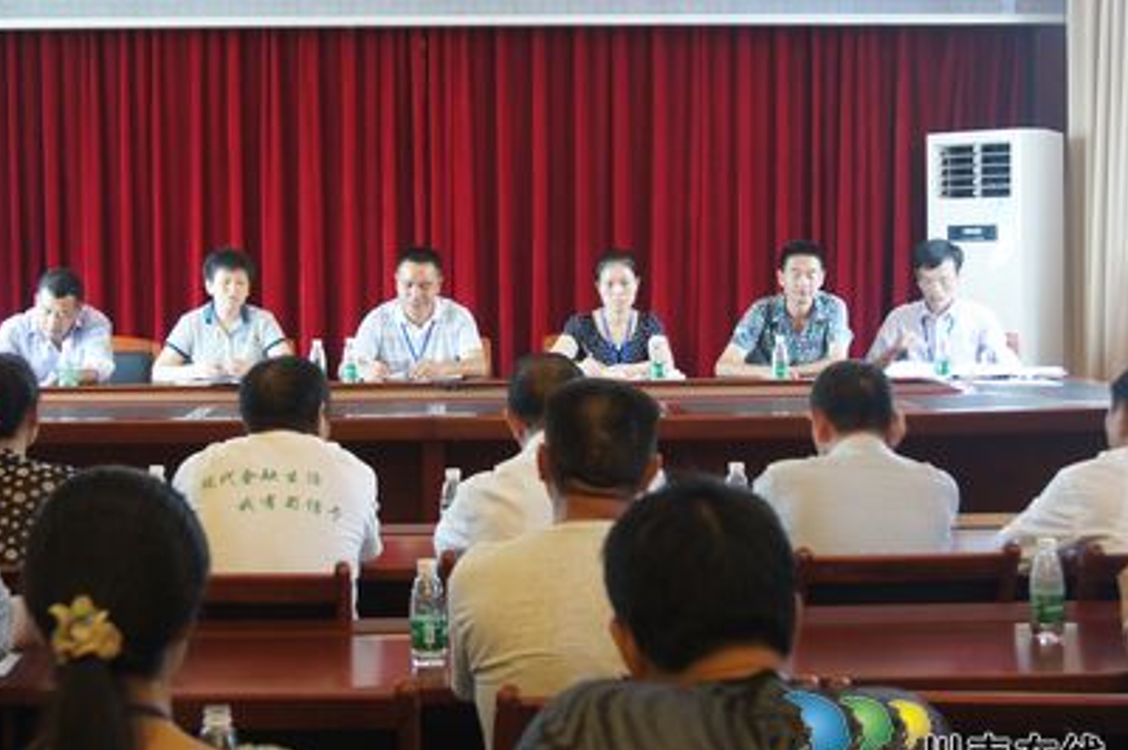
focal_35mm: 66
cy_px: 348
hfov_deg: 30.6
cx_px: 437
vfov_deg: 20.7
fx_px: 2055
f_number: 4.5
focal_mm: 35
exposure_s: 1/60
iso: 1000
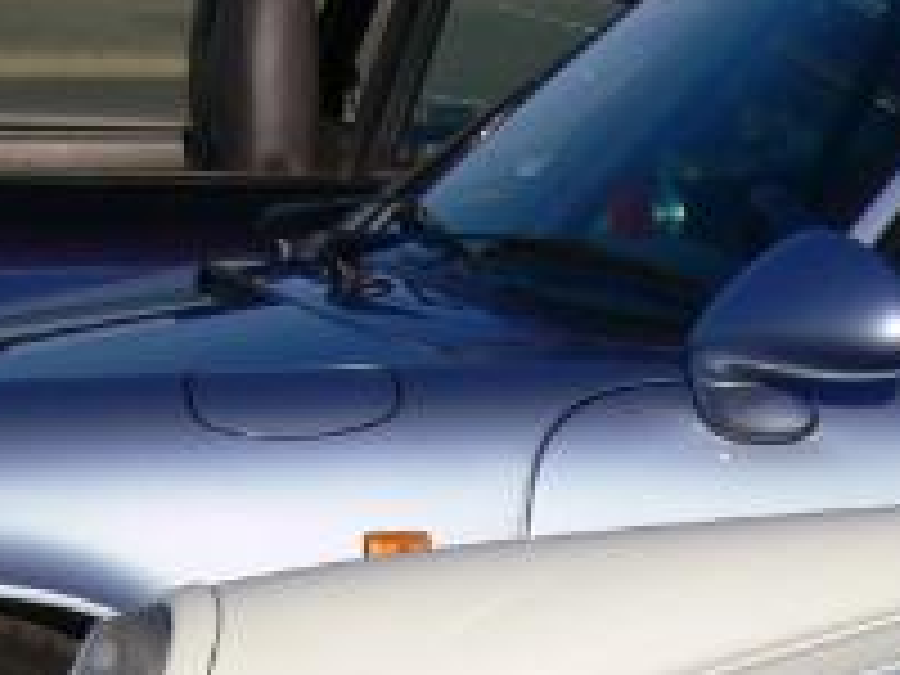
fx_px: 8424
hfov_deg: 6.1
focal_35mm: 324
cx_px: 864
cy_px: 1692
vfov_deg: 4.5
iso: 80
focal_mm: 13.6
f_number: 6.3
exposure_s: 1/500
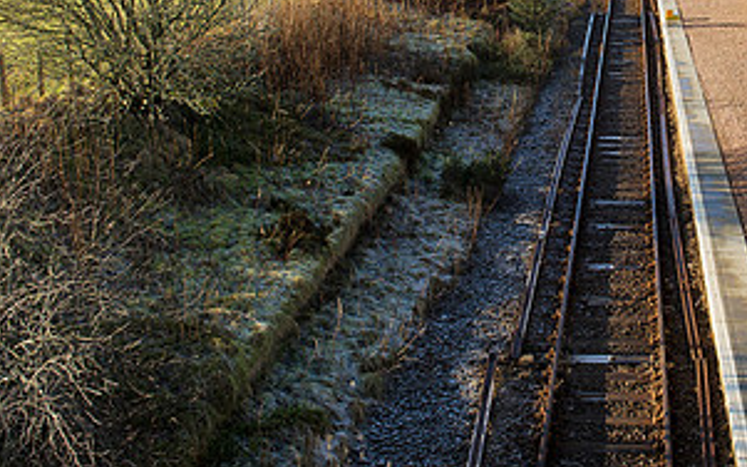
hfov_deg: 34.5
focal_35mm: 57
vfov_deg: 22.5
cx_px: 603
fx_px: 1160
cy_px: 122
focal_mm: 29
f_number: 16
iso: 800
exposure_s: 1/160
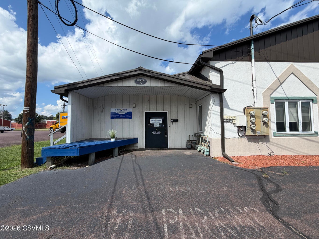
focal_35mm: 14
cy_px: 120
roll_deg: +1.0
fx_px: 129
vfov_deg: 85.7
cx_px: 160
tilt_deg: +3.3
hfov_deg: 102.1
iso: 20
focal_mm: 2.22
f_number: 2.2
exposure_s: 1/820
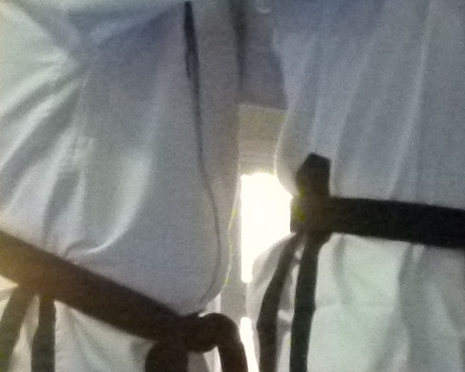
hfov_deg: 5.7
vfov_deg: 4.7
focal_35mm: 326
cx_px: 1150
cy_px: 422
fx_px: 4485
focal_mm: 11
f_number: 3.3
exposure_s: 1/80
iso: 800
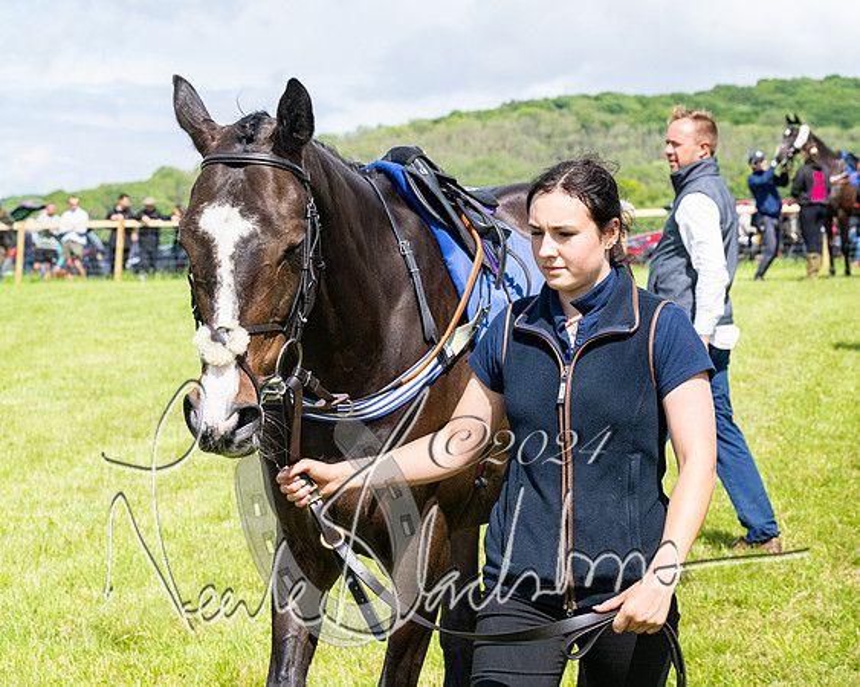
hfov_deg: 18.0
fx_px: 2713
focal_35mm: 107
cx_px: 558
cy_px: 254
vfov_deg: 14.4
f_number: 8
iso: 800
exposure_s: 1/3200
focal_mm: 71
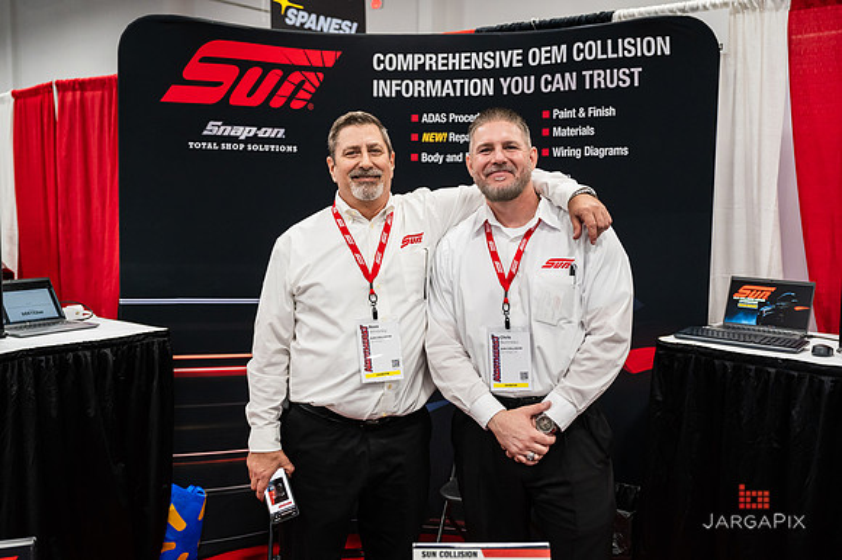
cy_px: 274
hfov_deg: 53.1
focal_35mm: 36
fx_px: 842
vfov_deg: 36.8
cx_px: 421
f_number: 4
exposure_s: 1/200
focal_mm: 35
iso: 3200
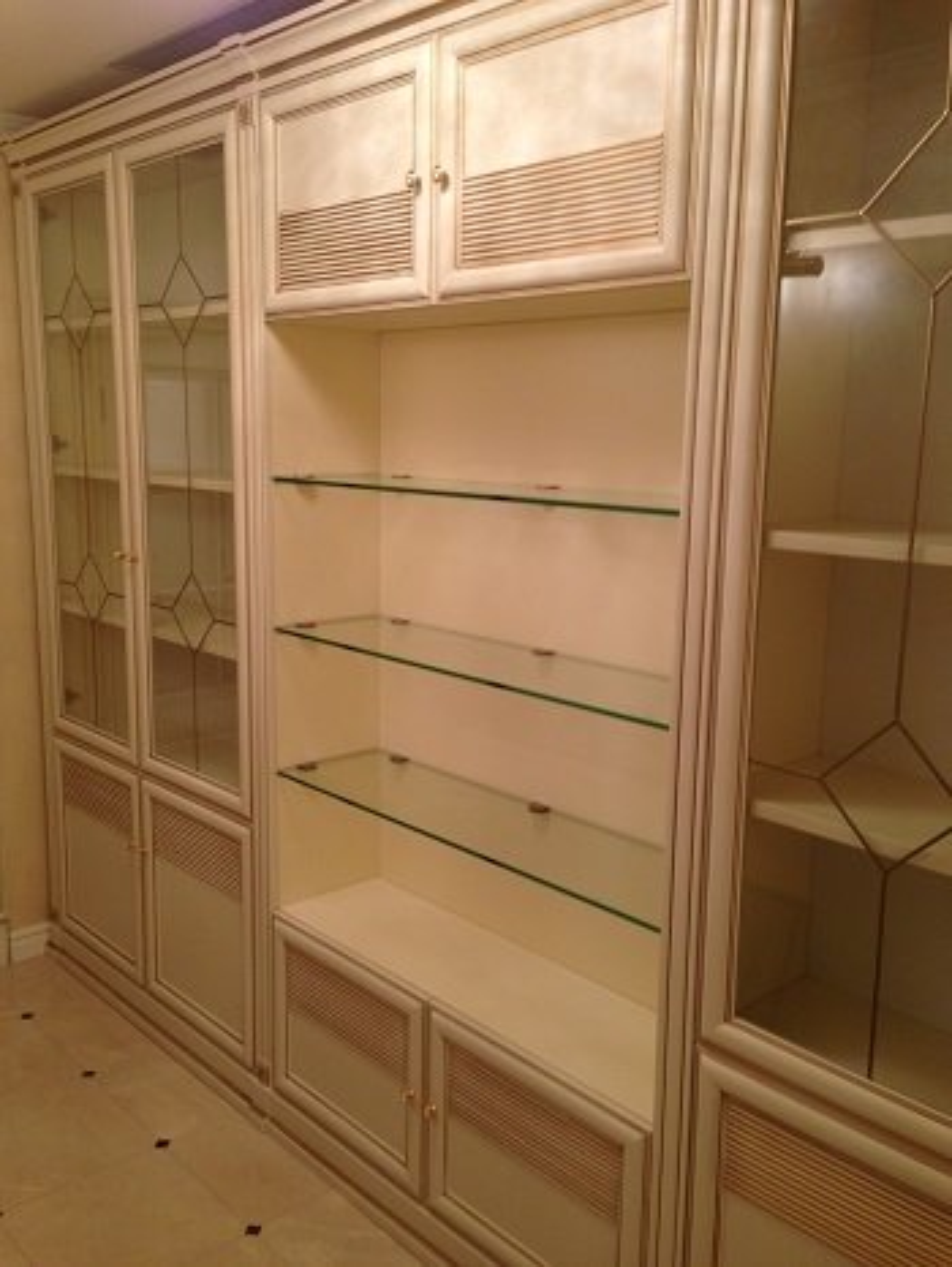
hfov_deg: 43.0
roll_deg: -2.2
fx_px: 1209
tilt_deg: -6.9
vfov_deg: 55.3
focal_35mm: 33
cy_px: 634
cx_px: 476
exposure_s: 1/30
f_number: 2.4
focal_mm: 4.12
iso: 50
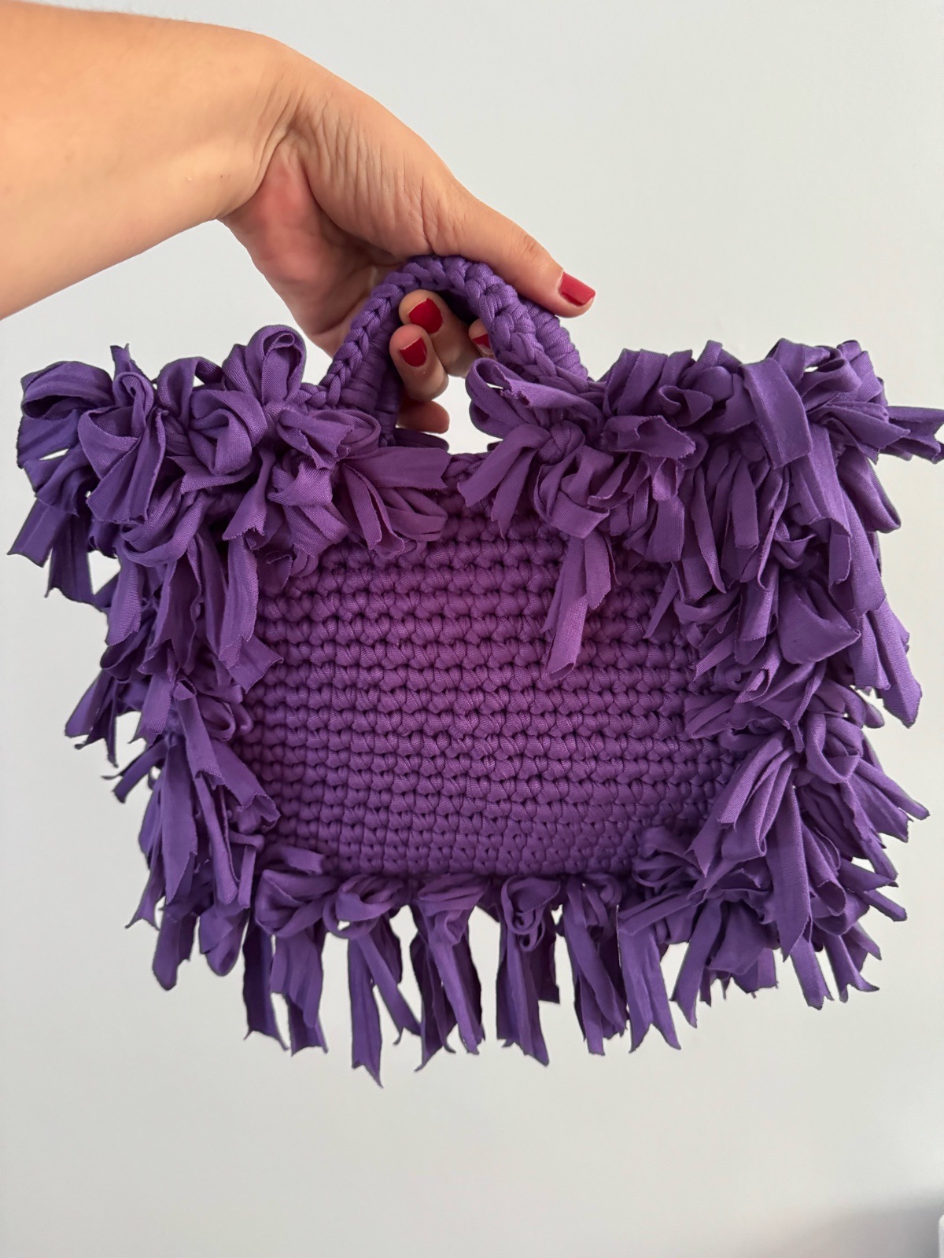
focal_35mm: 24
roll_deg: +6.8
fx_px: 873
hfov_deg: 56.8
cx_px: 472
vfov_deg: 71.6
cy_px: 629
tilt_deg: -10.3
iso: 800
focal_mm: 6.76
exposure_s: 1/60
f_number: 1.78
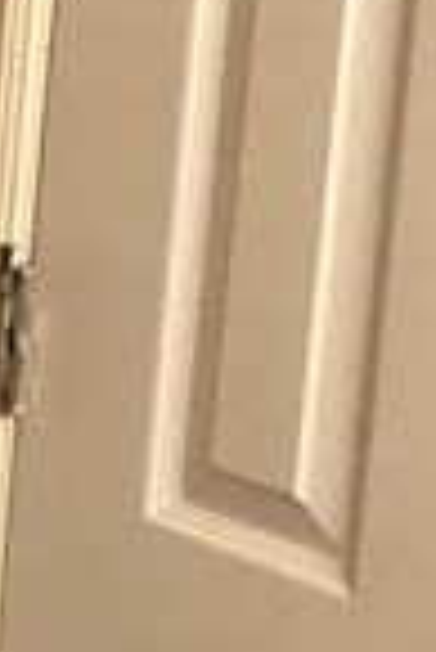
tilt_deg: -8.9
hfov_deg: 5.2
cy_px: 4
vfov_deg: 9.9
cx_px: -1820
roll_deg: -0.9
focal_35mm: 206
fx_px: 3733
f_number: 1.8
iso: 80
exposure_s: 1/15
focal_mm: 3.99
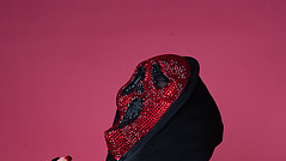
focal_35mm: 69
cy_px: 255
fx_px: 523
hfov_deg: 30.6
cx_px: 153
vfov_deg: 15.8
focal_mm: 35
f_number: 11
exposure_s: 1/160
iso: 250
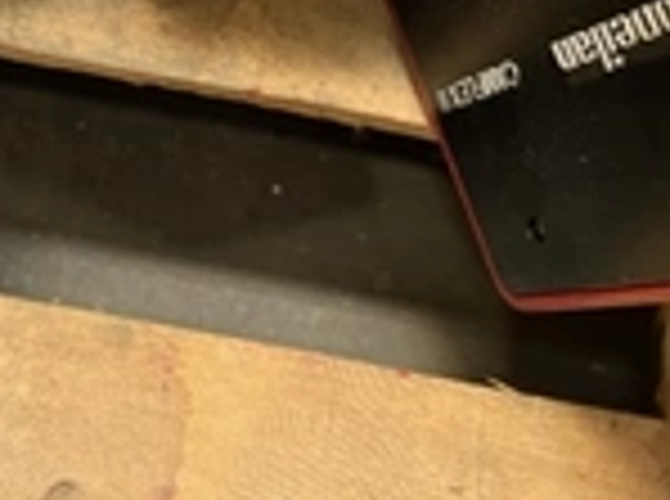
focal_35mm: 70
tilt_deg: -70.5
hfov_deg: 24.9
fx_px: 1352
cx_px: -148
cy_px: -171
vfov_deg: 19.2
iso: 80
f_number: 1.5
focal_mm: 5.7
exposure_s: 1/121
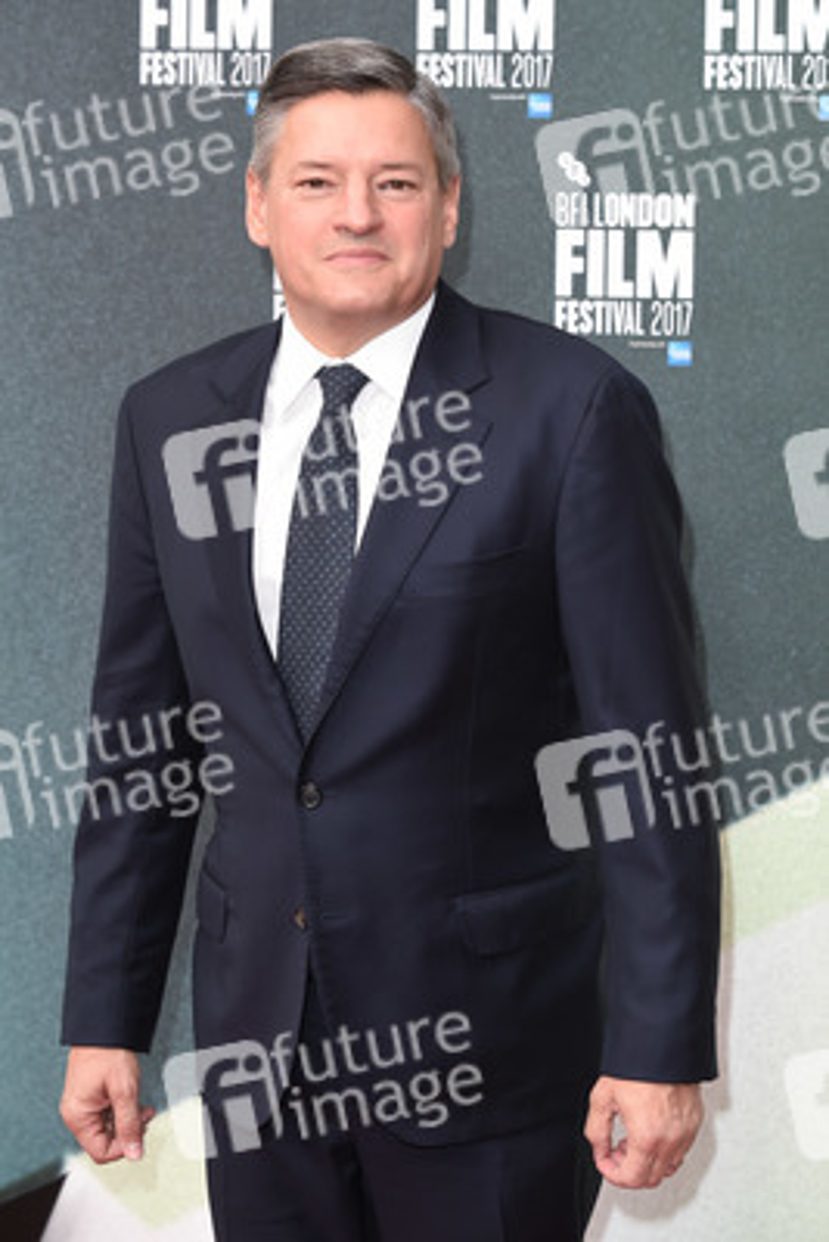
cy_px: 621
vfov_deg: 20.4
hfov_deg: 13.7
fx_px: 3451
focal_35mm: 100
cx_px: 414
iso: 400
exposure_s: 1/250
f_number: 6.3
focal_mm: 100
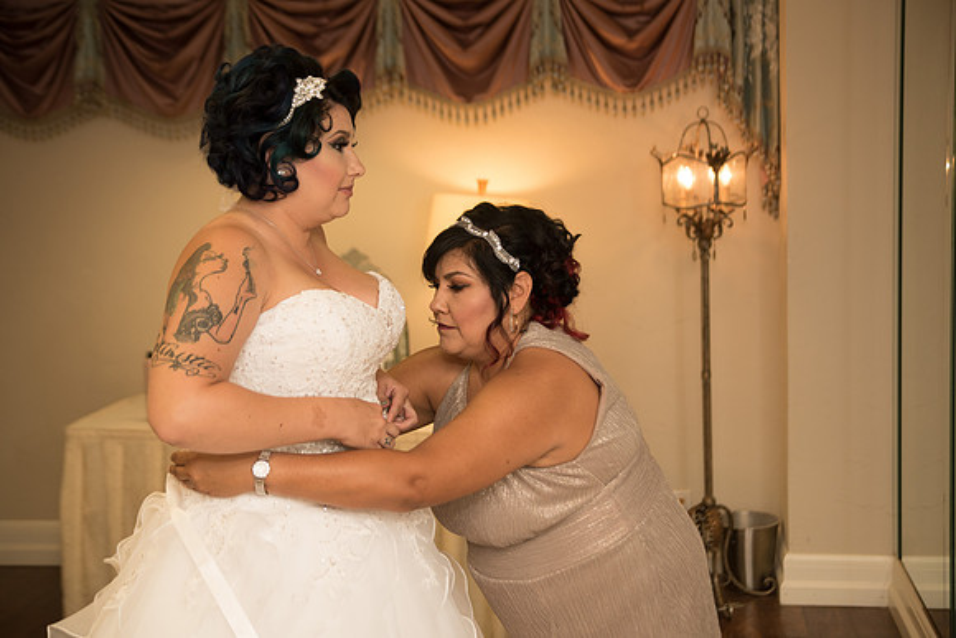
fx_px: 1275
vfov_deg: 28.1
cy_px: 319
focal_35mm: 48
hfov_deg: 41.1
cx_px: 478
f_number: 2.8
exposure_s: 1/640
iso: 800
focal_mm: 48
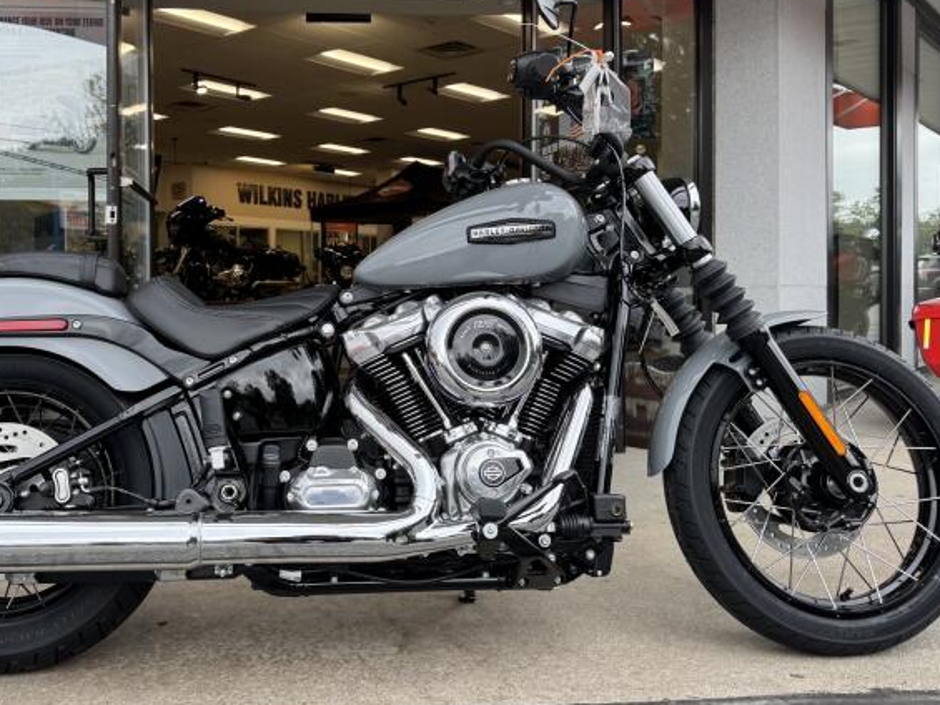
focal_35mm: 34
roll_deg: +0.6
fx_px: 923
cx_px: 364
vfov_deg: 41.7
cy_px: 291
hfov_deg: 53.5
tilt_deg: -0.8
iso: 64
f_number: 1.78
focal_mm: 6.76
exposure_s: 1/166
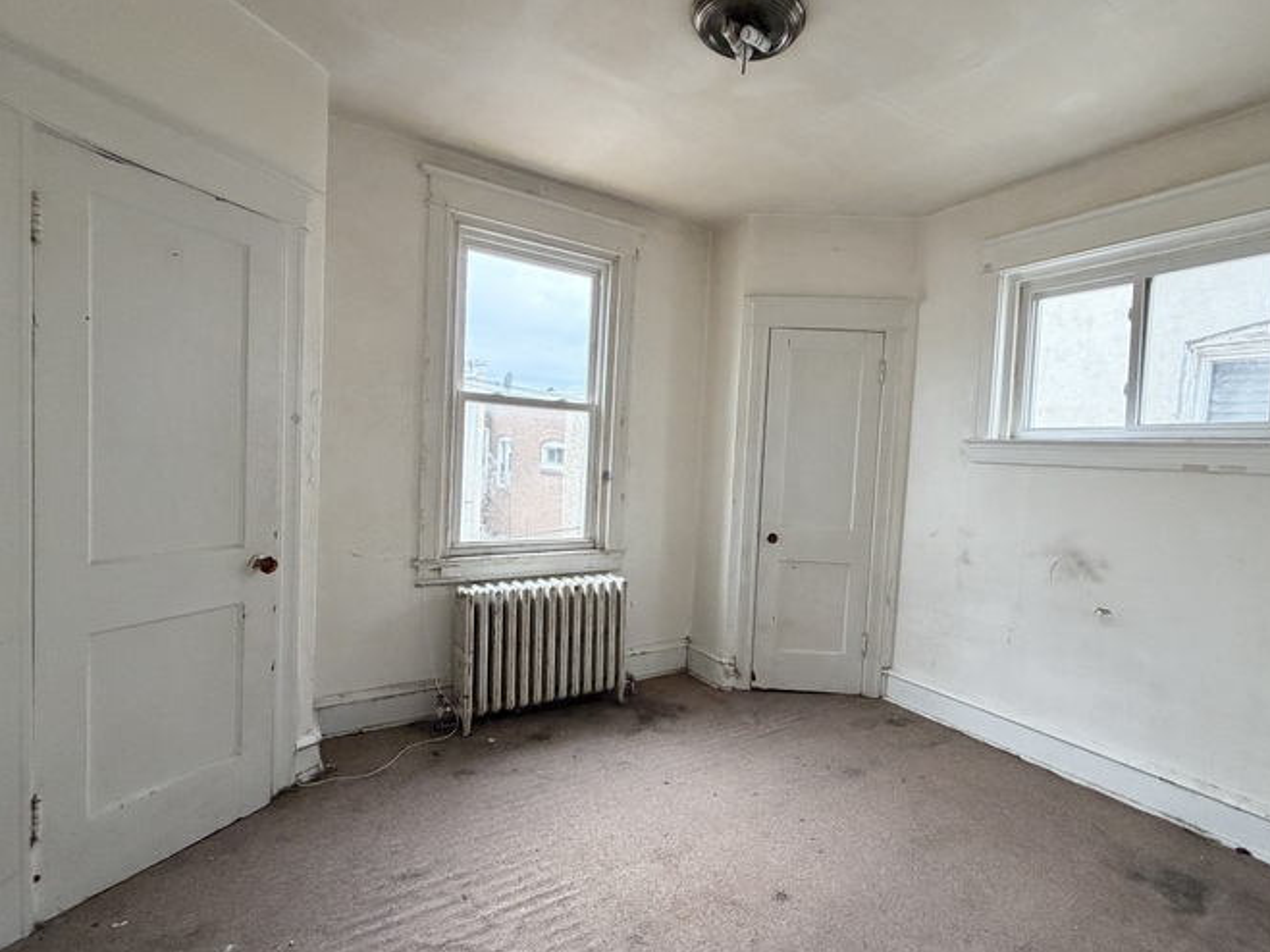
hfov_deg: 90.7
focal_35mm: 17
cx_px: 707
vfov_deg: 74.7
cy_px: 486
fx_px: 624
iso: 320
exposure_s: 1/107
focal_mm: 2.22
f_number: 2.2
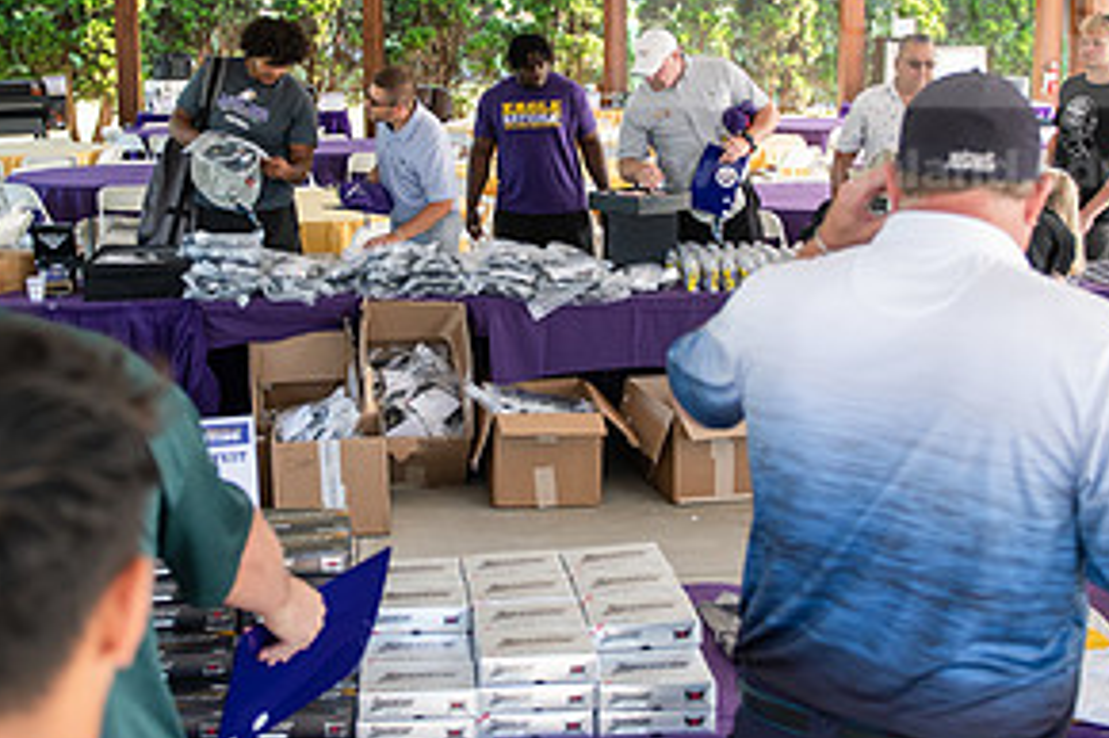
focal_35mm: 56
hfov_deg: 35.6
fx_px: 1724
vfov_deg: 24.1
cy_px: 250
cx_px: 497
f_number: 3.2
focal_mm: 28
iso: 400
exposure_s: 1/200
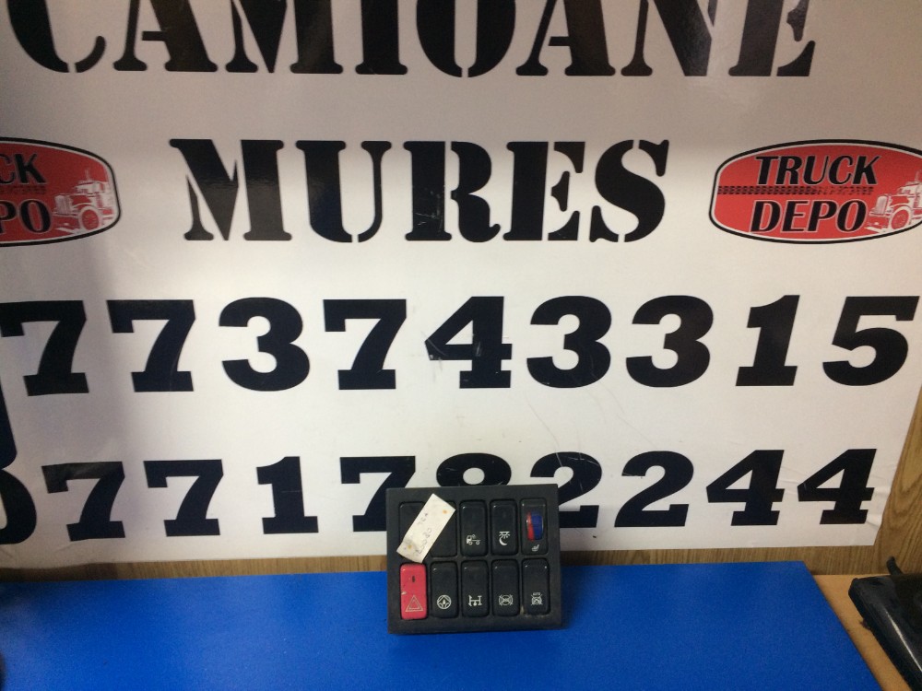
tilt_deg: -26.1
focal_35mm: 29
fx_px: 772
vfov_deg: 48.2
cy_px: 346
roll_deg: -1.5
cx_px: 461
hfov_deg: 61.7
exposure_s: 1/33
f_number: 2.2
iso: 160
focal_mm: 4.15
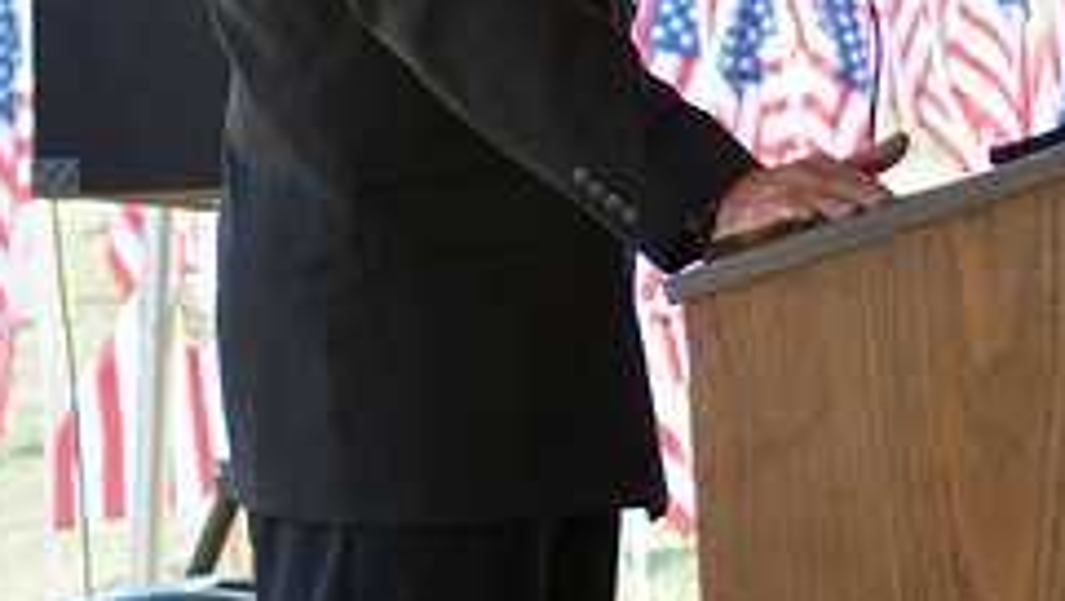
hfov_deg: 10.3
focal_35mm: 207
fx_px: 5857
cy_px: -225
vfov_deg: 5.8
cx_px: 972
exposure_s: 1/125
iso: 100
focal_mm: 55
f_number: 5
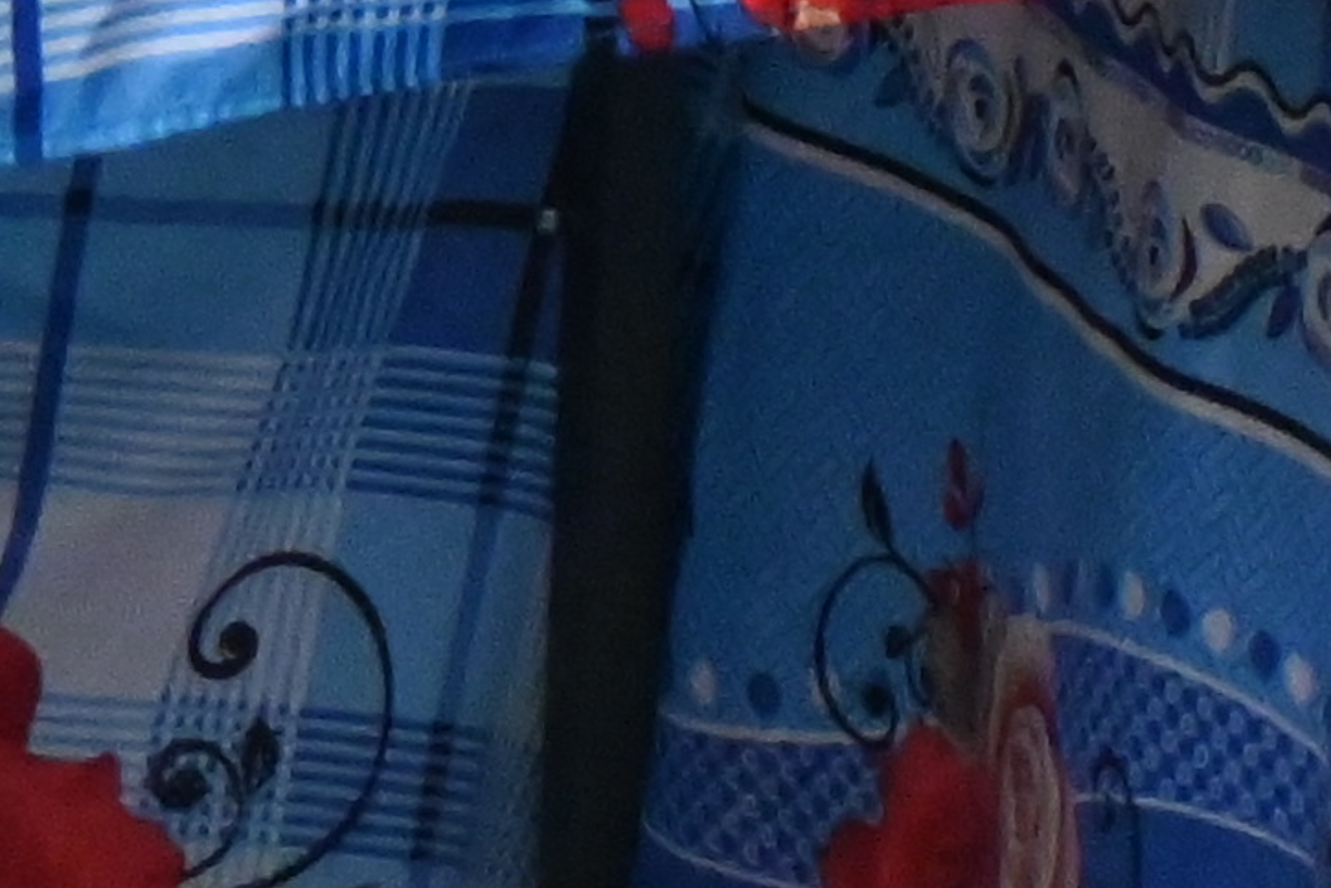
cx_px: -2671
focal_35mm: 352
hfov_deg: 5.5
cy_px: -2331
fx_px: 13007
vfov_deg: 3.7
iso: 3200
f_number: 4.8
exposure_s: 1/100
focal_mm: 30.5
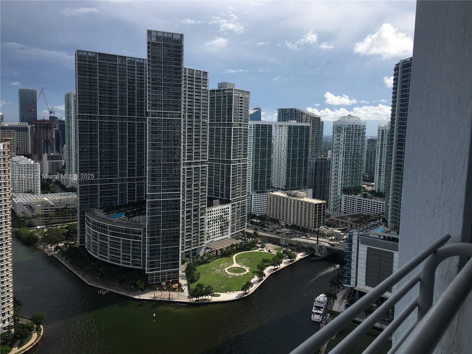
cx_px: 236
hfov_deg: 61.7
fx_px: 395
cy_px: 177
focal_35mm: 29
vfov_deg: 48.2
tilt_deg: -4.4
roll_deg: -0.1
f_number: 2.2
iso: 25
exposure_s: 1/2331
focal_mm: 4.15
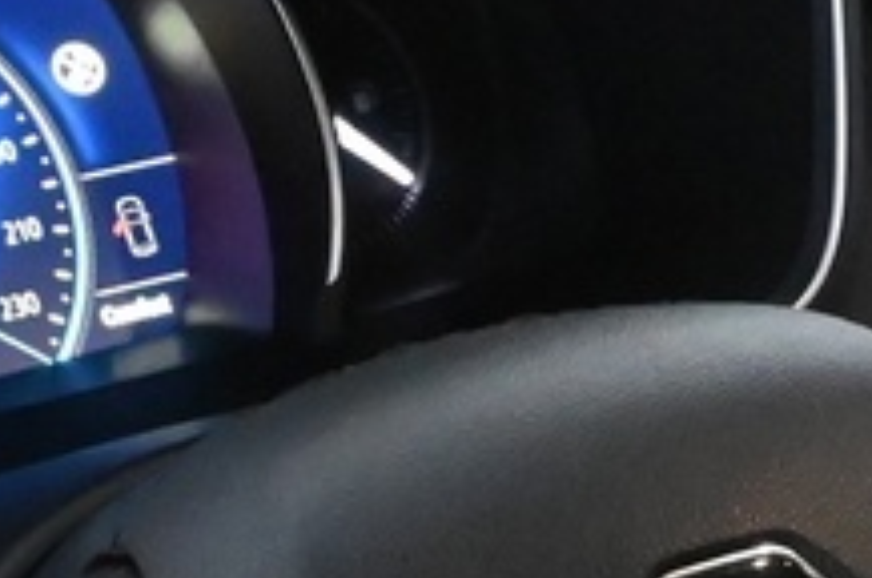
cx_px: 1197
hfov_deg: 9.7
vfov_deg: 6.5
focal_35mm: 208
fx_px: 5021
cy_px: 743
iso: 6400
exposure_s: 1/50
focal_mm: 18.5
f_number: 5
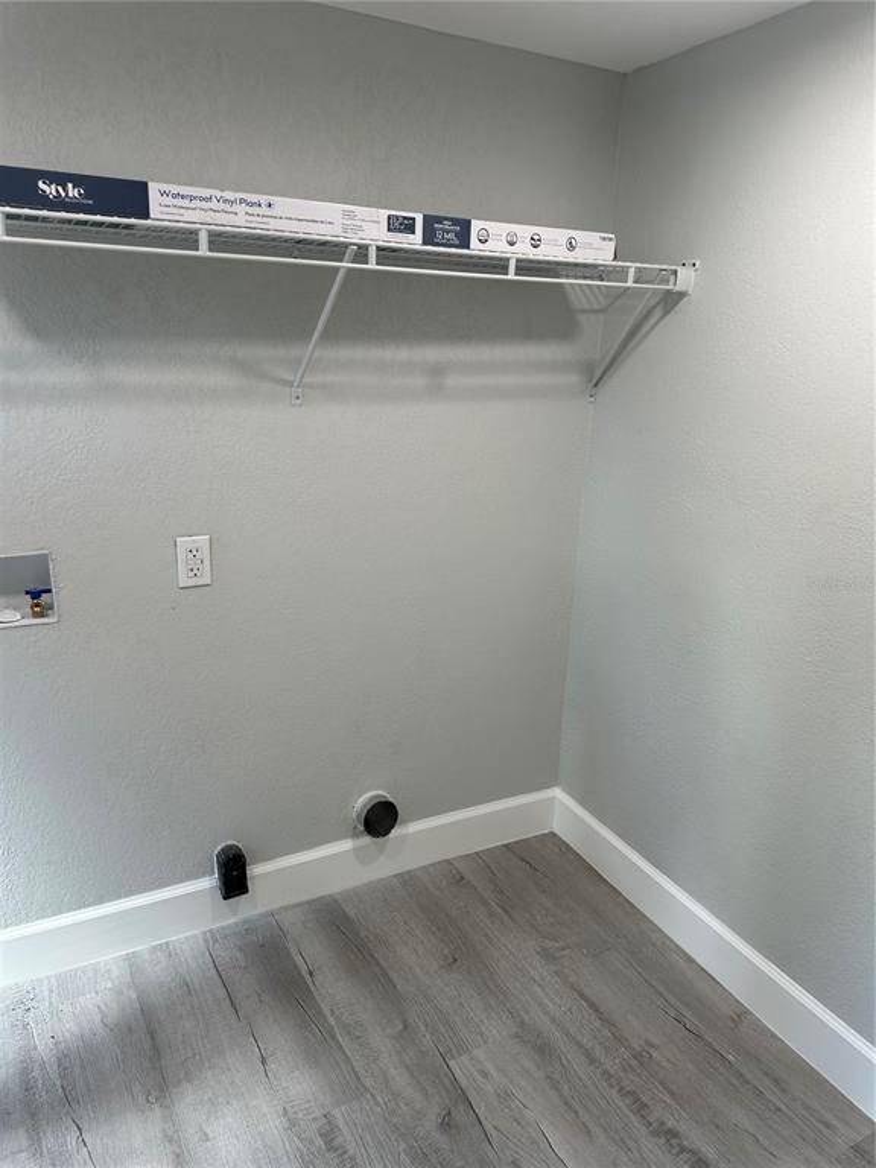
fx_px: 810
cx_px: 438
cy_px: 584
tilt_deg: -14.5
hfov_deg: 56.8
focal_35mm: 24
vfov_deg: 71.6
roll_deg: -4.0
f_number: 1.78
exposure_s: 1/120
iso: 80
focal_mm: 6.86
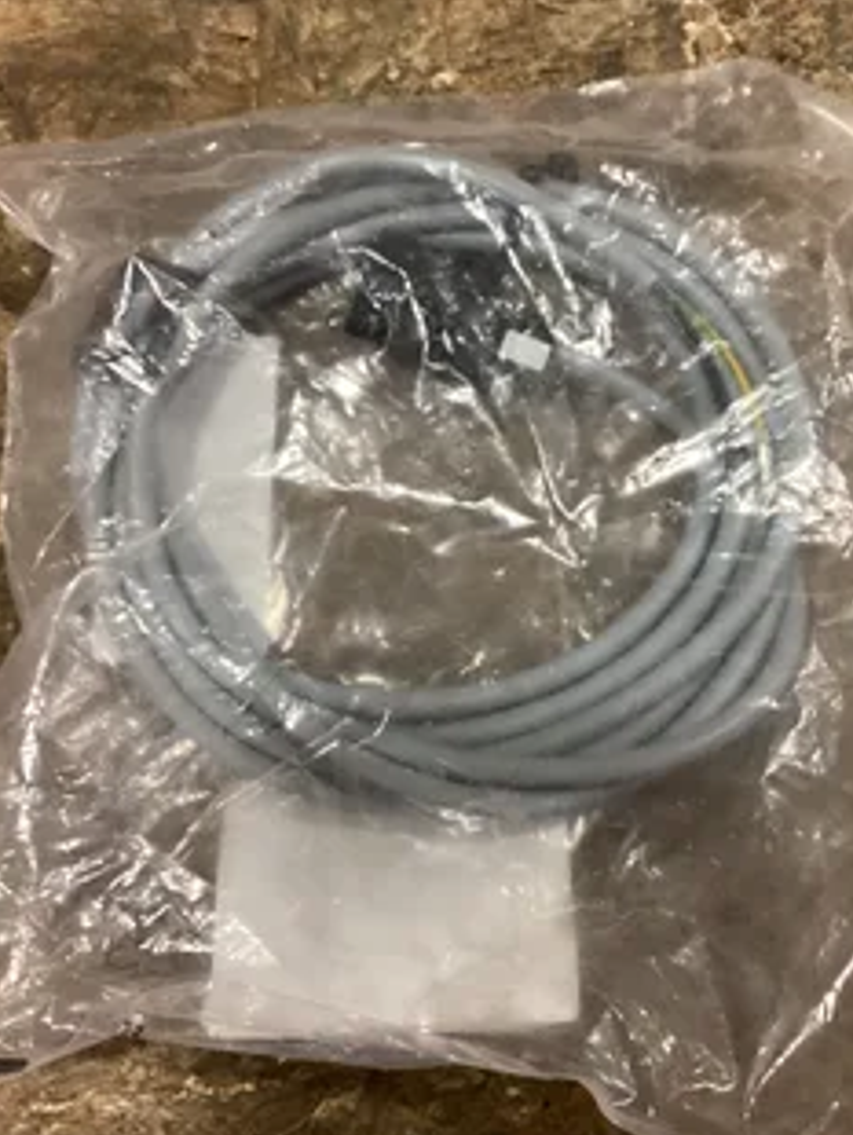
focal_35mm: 40
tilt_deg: -76.8
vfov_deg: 46.8
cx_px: 513
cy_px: 546
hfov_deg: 35.9
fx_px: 1312
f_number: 2.4
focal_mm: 3.3
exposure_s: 1/40
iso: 400
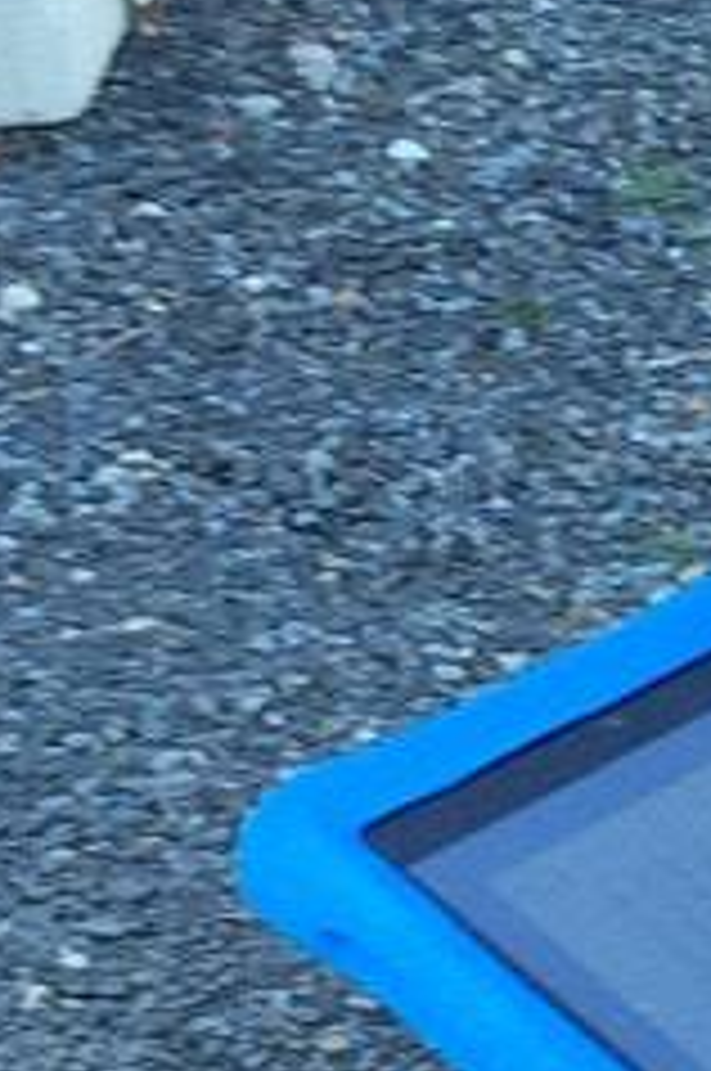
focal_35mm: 203
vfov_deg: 10.1
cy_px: 1080
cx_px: 1521
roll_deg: +1.7
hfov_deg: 6.5
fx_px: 6031
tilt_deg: -23.6
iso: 32
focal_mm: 4.15
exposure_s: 1/120
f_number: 2.2
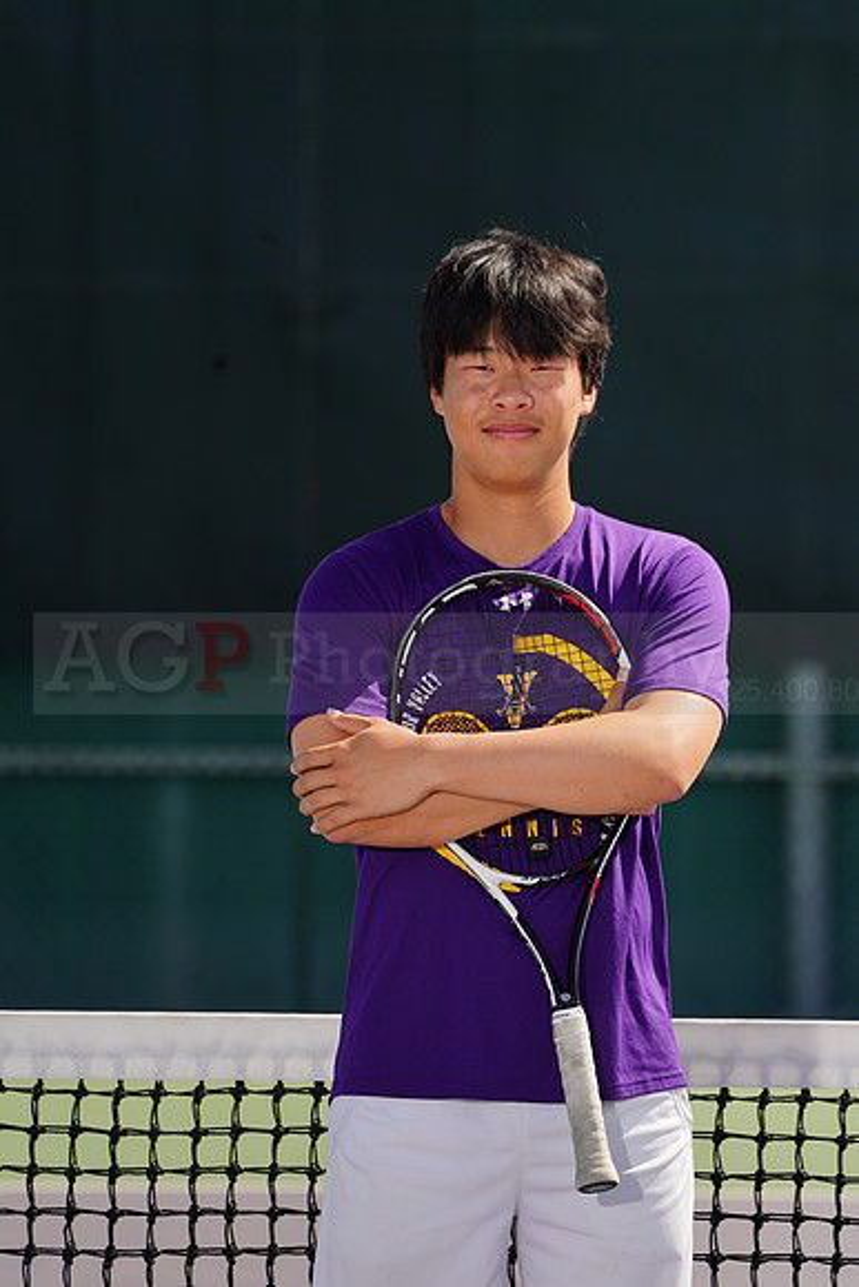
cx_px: 430
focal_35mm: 400
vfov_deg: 5.2
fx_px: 14307
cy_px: 644
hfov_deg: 3.4
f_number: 9
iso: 100
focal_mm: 400
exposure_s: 1/250
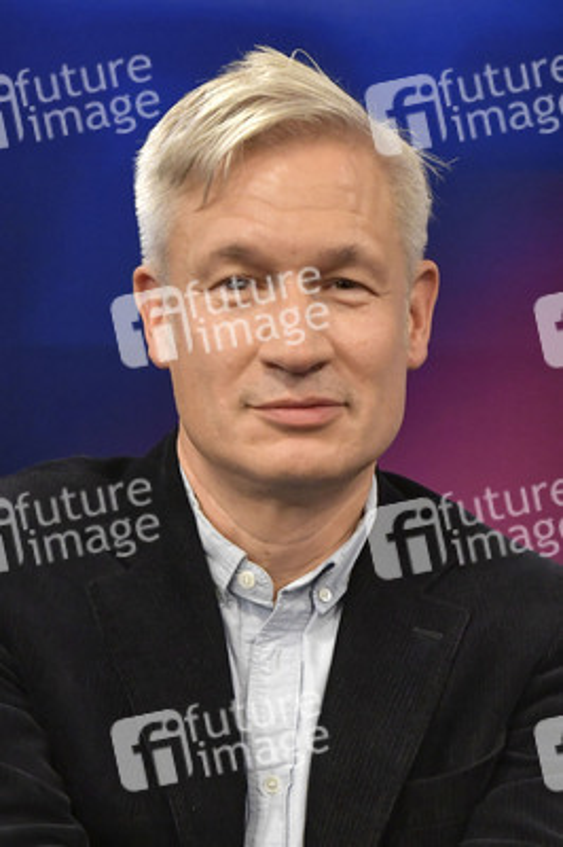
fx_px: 987
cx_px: 282
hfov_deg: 31.8
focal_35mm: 42
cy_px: 424
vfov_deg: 46.4
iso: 2500
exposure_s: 1/200
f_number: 6.3
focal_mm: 42
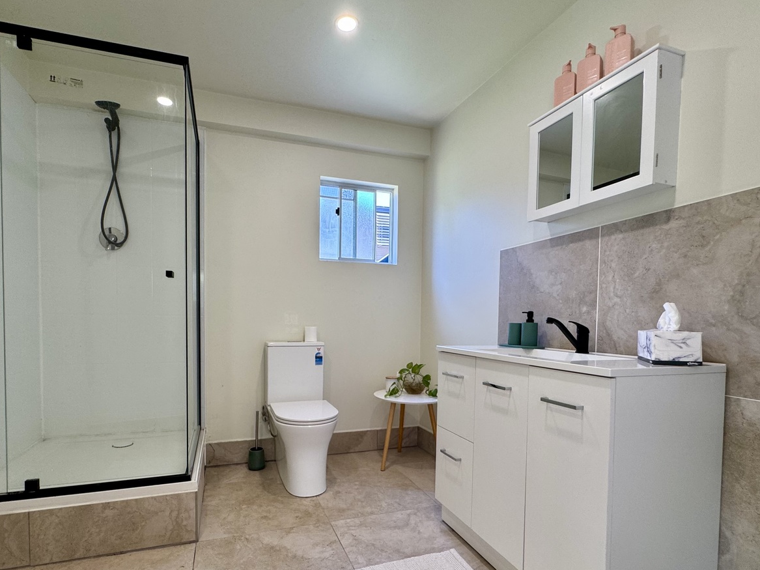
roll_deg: -0.9
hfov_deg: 87.6
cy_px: 334
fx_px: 395
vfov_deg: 71.0
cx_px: 348
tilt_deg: -3.6
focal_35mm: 18
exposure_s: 1/100
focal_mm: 2.22
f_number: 2.2
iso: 100
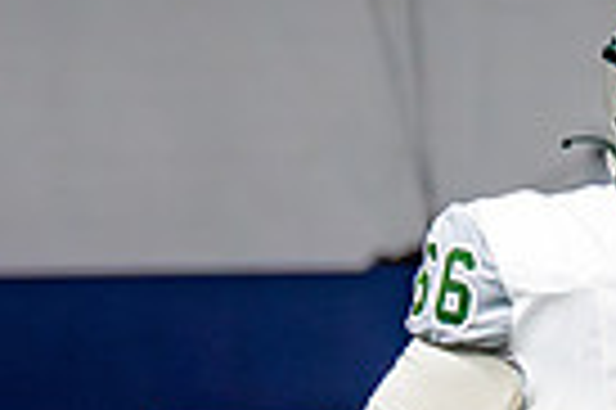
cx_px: 743
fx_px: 5982
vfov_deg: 3.9
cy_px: 608
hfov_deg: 5.9
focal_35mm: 350
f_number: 2.8
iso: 5000
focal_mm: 70
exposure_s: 1/2000
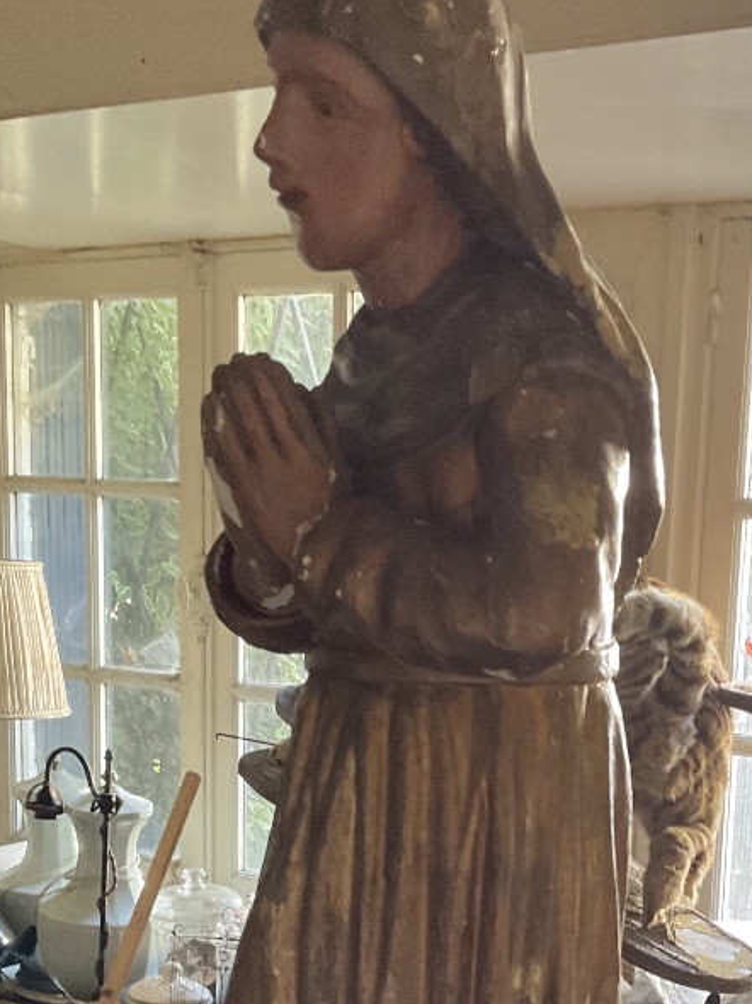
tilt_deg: -11.1
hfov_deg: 24.7
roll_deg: -2.0
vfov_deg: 31.7
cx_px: 502
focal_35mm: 59
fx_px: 1710
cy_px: 827
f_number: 1.8
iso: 200
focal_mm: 3
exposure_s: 1/60
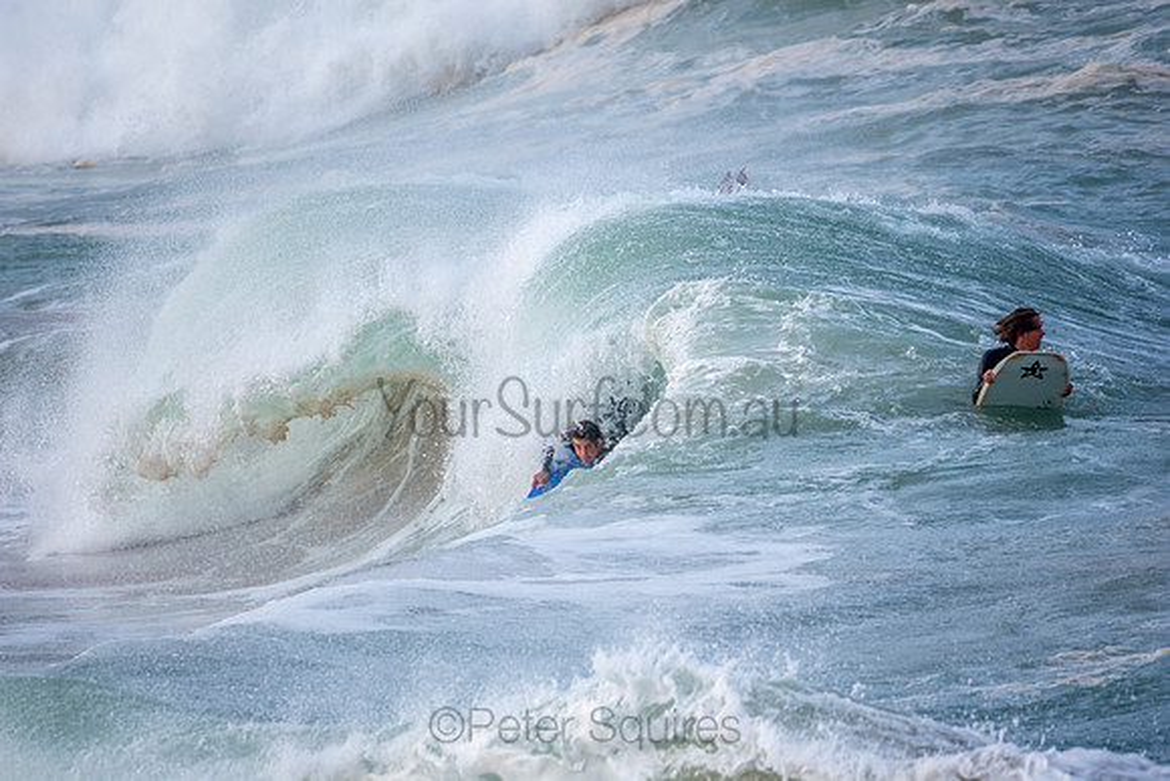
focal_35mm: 750
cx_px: 585
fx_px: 24380
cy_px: 390
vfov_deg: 1.8
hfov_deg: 2.7
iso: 200
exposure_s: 1/1250
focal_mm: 500
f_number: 5.6
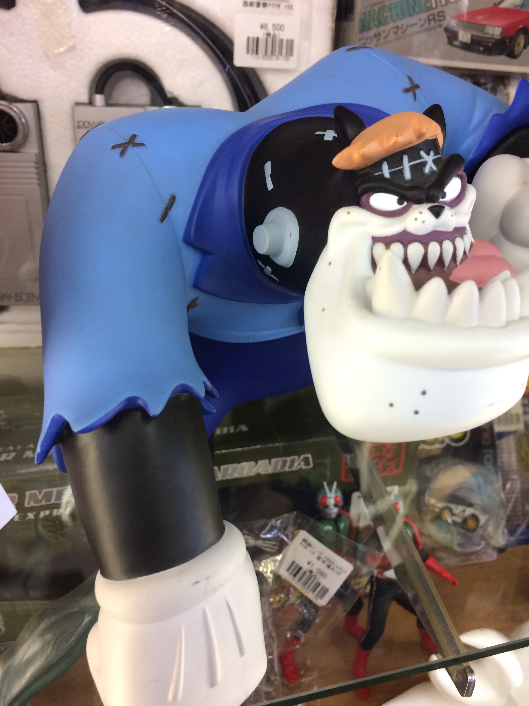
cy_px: 353
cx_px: 264
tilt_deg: -23.6
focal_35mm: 29
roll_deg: -1.9
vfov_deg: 61.7
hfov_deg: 48.2
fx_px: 591
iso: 50
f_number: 2.2
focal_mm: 4.15
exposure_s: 1/33
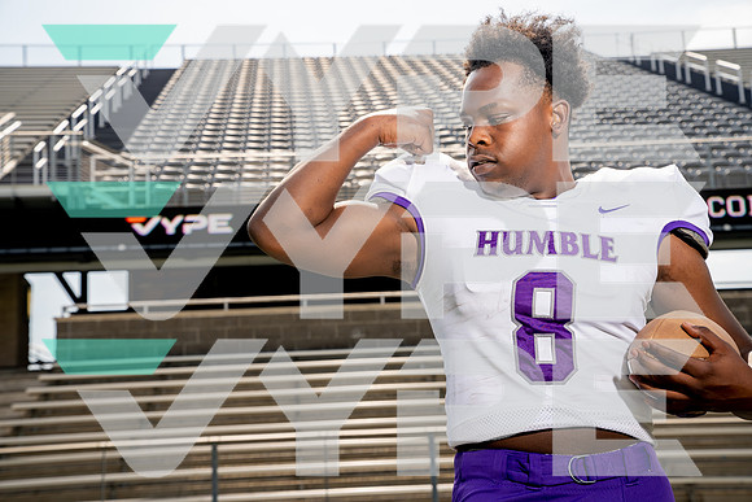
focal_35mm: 67
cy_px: 251
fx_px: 1400
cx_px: 376
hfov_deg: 30.1
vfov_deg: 20.3
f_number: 7.1
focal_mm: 67
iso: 100
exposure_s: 1/250
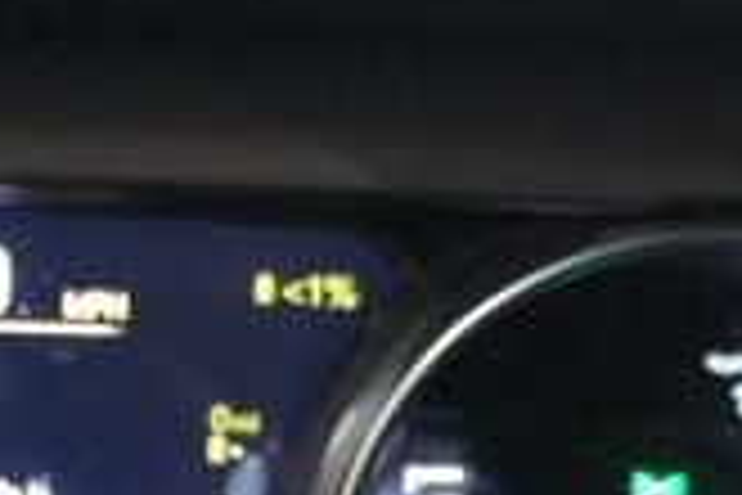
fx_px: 3462
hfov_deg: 12.0
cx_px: -76
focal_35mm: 168
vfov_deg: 7.9
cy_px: 855
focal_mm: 18
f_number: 3.5
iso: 1600
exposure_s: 1/80
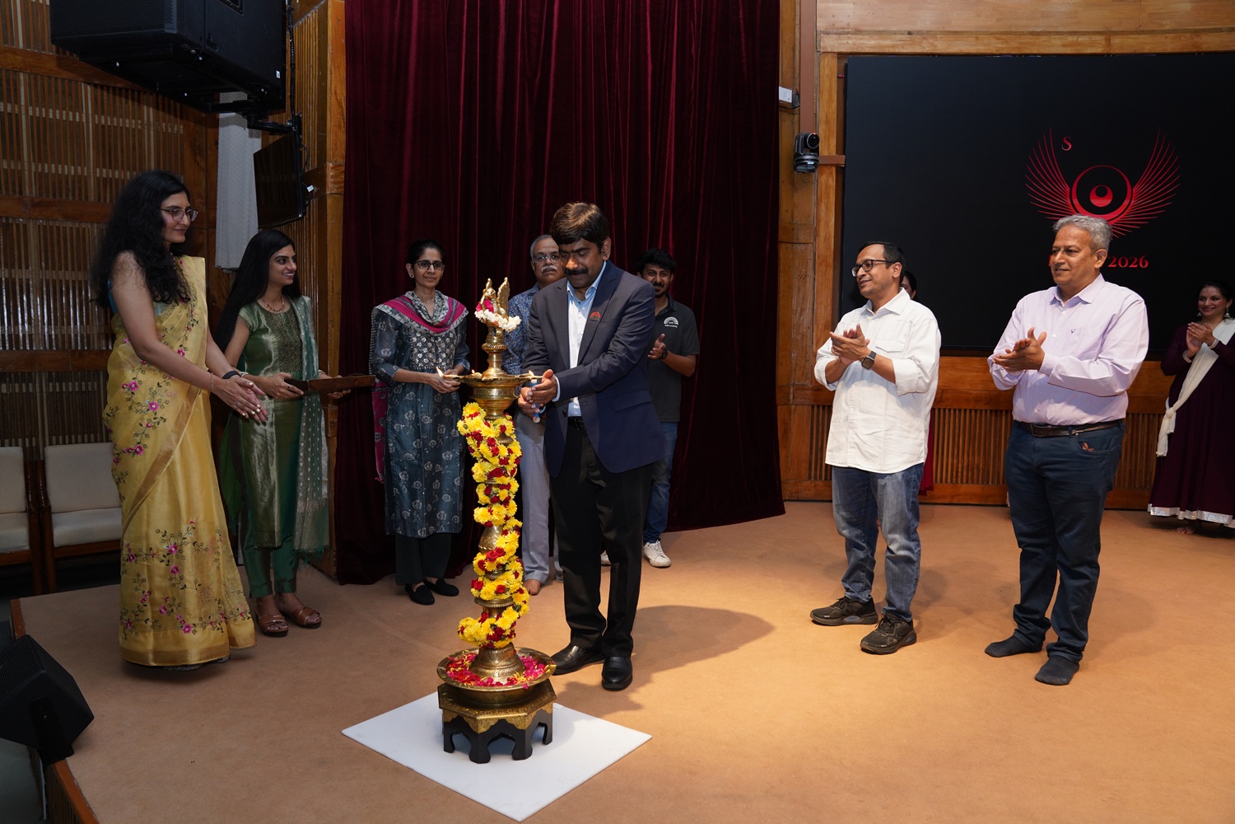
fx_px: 823
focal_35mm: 24
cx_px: 618
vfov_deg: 53.1
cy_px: 412
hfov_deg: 73.7
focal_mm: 24
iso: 800
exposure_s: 1/200
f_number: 4
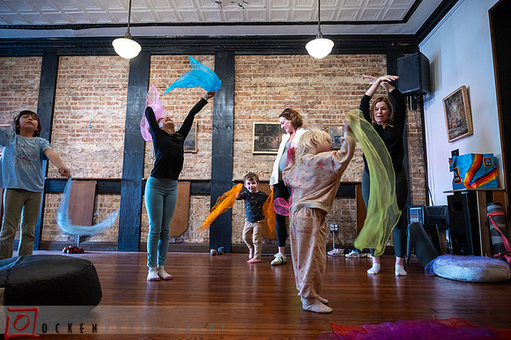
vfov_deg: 53.1
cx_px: 256
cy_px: 170
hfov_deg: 73.8
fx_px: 340
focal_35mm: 24
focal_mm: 24
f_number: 4
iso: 3200
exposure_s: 1/160
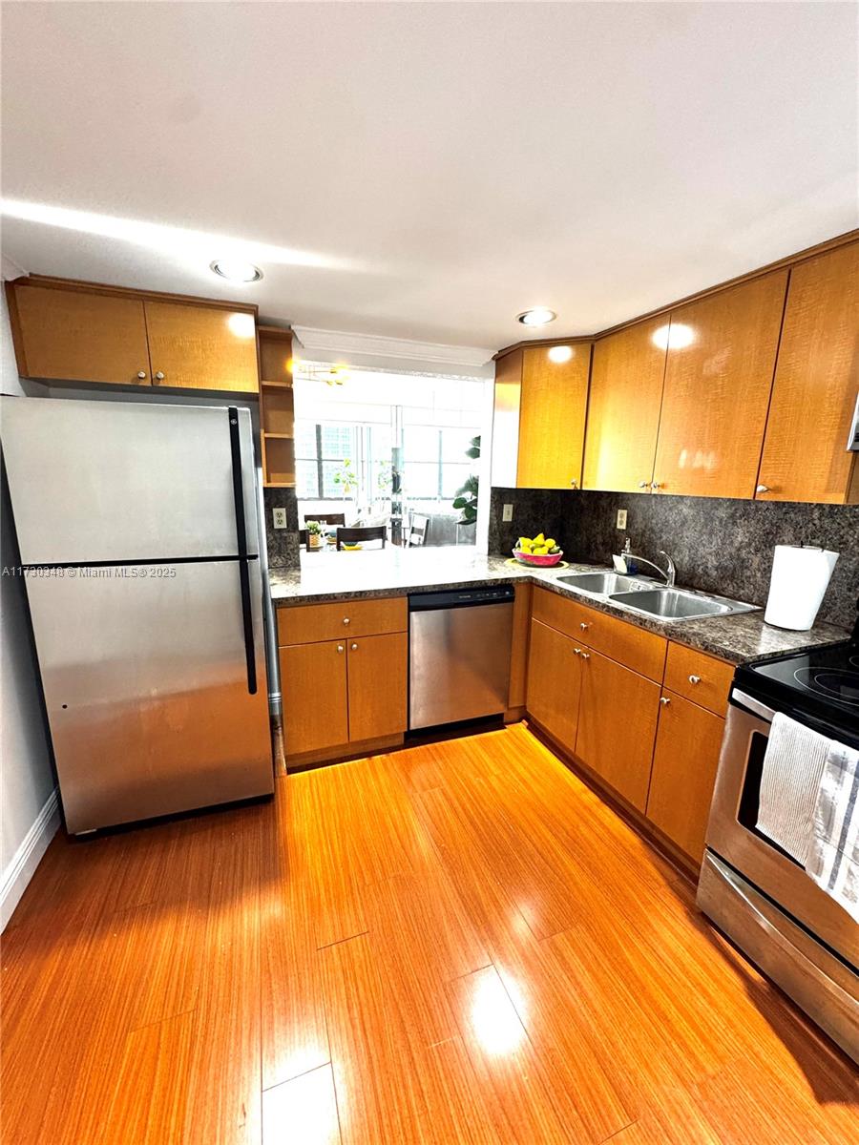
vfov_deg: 102.1
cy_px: 572
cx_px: 430
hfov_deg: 85.7
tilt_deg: -12.0
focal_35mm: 14
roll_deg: -0.7
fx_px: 463
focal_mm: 2.22
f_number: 2.2
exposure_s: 1/120
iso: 250
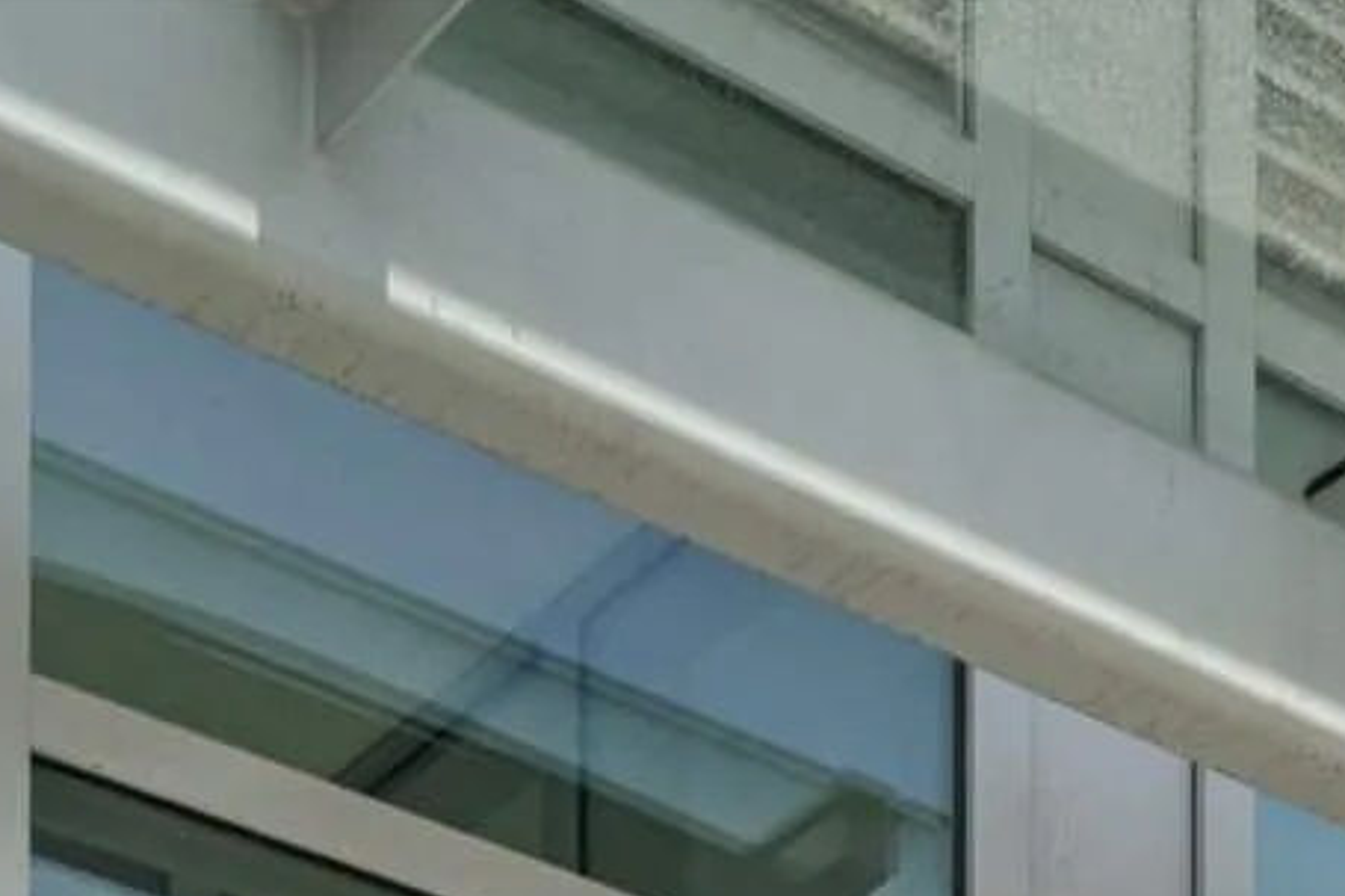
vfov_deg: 9.1
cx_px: 2853
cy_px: 3016
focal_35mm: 108
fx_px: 4033
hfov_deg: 14.8
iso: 160
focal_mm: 16
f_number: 8
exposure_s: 1/160
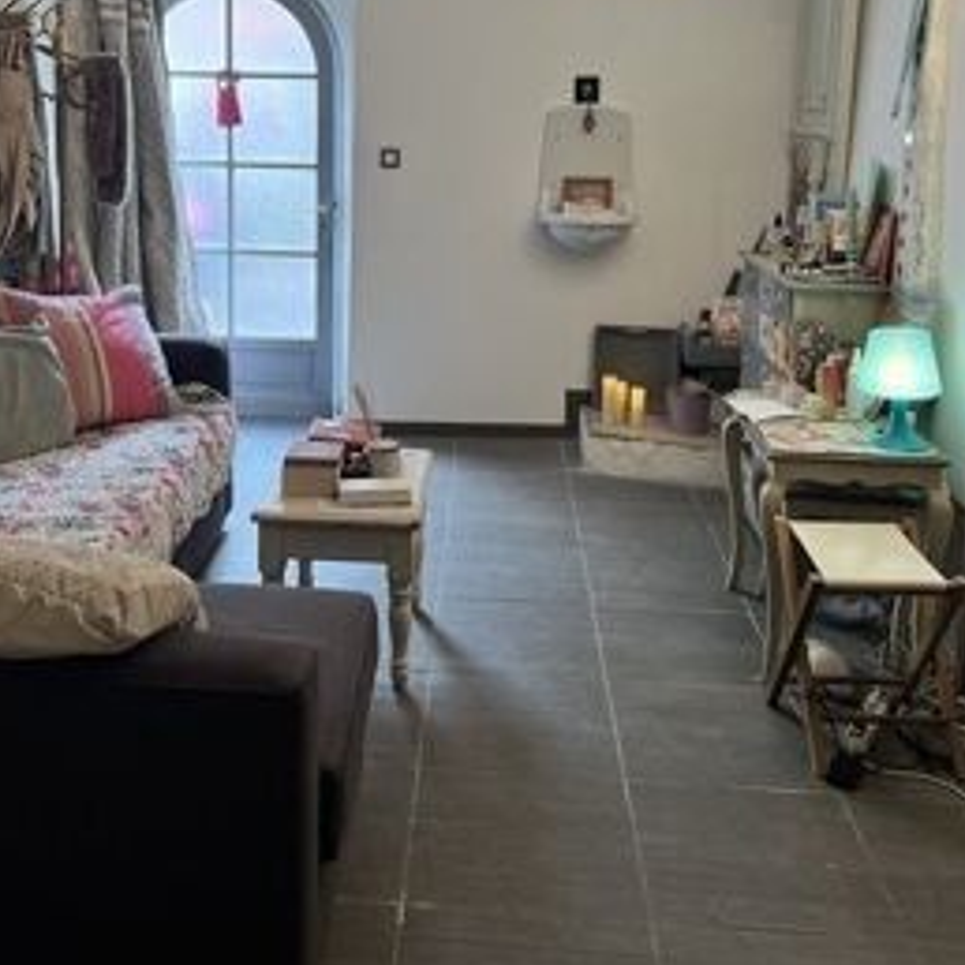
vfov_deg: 42.3
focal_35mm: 38
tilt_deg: -3.7
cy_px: 223
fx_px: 1199
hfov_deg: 43.6
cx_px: 378
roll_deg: -0.7
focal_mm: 5.7
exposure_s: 1/100
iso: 100
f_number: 1.5
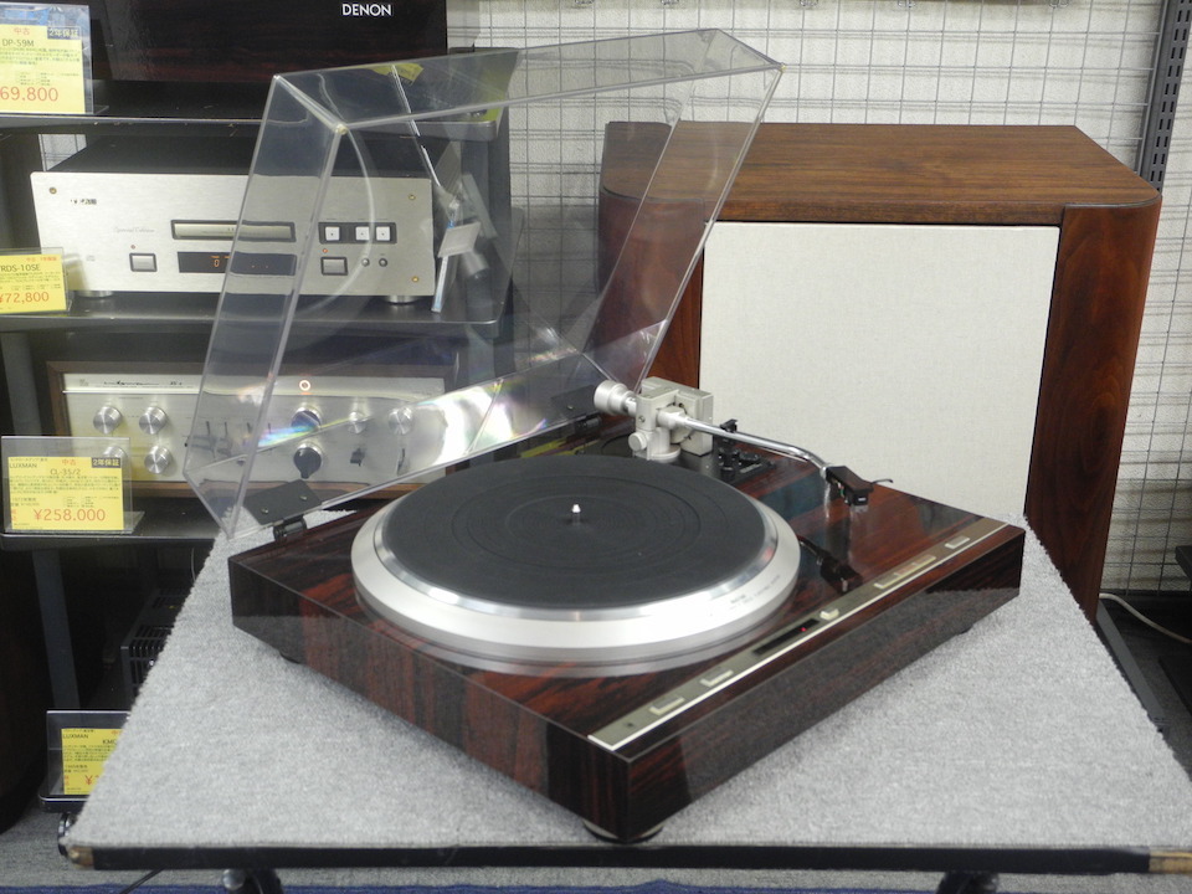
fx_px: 1550
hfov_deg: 42.1
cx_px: 596
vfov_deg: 32.2
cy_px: 447
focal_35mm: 45
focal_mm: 9.7
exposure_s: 1/18.5
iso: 400
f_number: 3.2
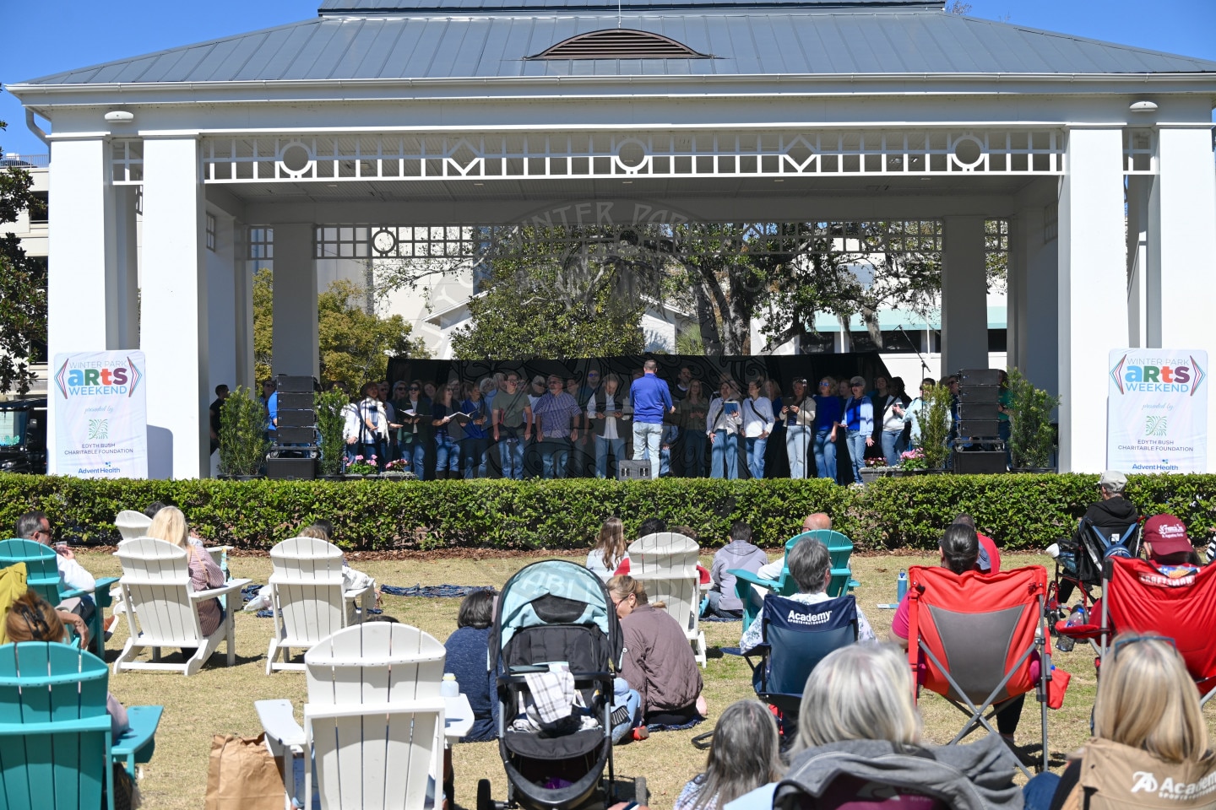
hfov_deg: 34.5
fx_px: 1959
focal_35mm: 58
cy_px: 405
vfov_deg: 23.4
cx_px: 608
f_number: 7.1
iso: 100
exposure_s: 1/400
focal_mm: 58
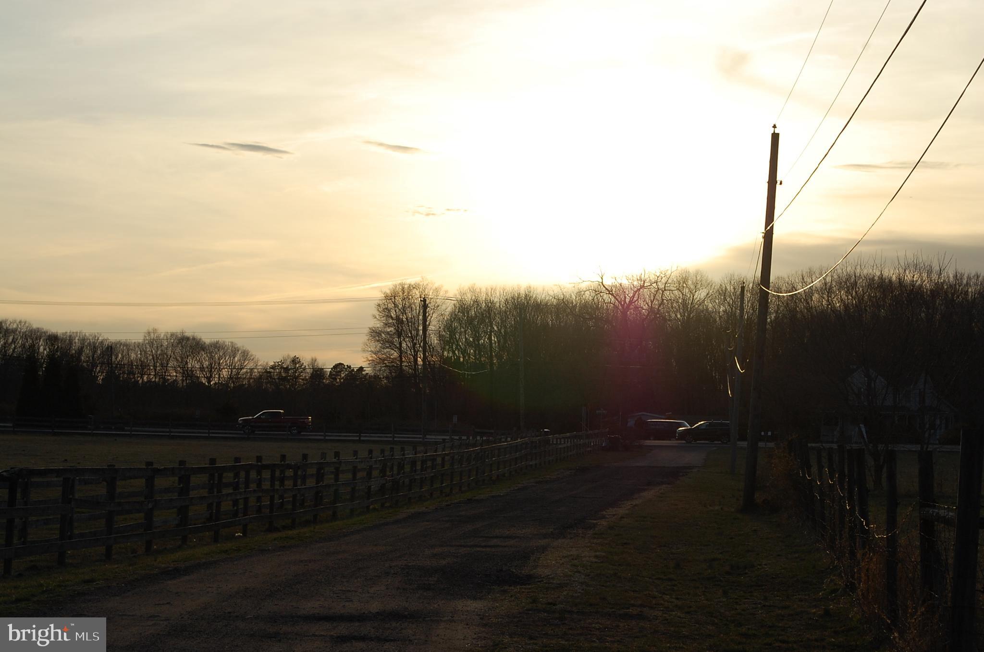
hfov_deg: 24.7
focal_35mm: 82
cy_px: 326
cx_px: 492
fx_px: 2251
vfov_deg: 16.5
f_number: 11
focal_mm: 55
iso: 200
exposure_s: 1/400
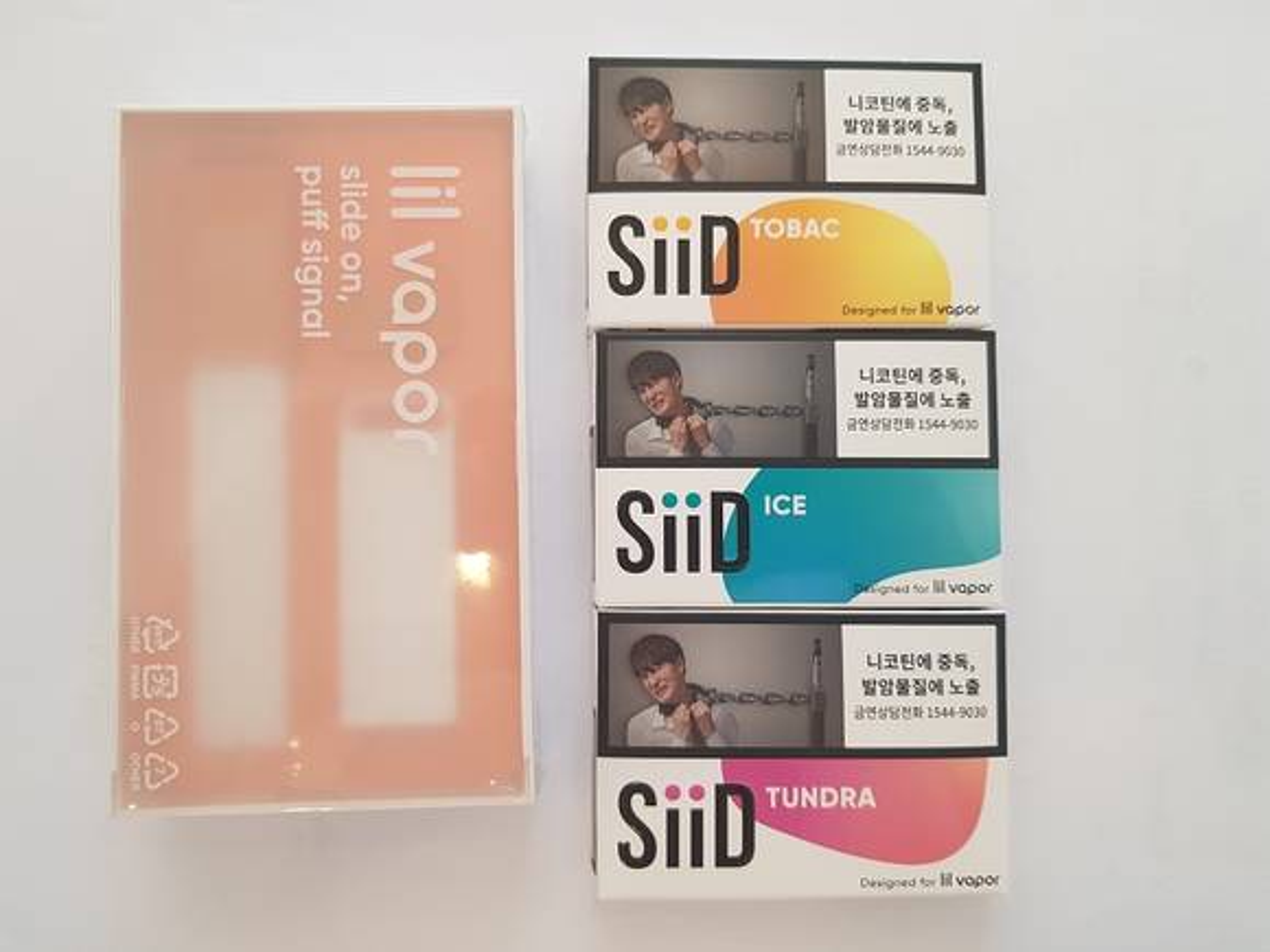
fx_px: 954
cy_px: 476
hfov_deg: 67.3
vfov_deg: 53.1
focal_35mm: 26
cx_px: 635
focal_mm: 4.2
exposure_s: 1/60
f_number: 1.7
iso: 64
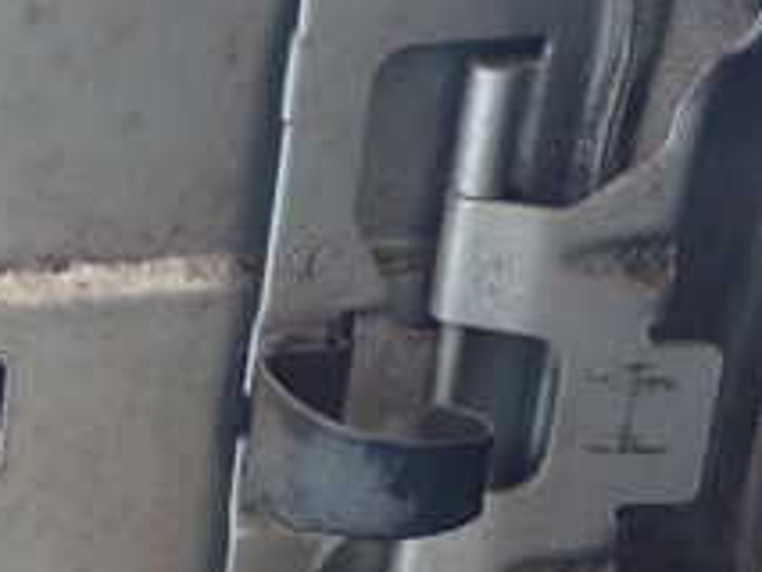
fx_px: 3106
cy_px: 458
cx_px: -93
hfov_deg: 13.7
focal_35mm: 141
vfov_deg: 10.5
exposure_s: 1/125
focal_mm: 9.01
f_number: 3.2
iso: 800
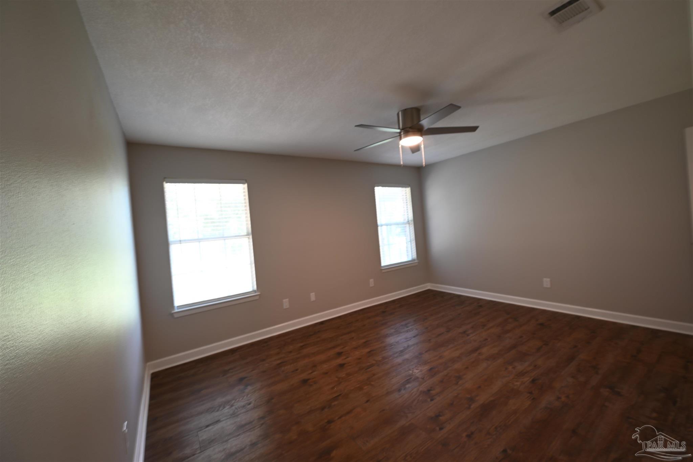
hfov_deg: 104.2
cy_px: 231
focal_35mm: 14
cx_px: 346
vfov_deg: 81.3
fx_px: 270
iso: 100
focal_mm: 14
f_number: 8
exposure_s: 1/2
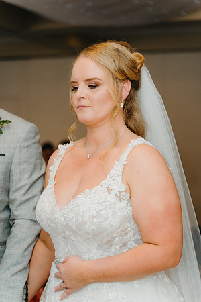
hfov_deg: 18.2
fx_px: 628
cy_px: 151
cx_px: 100
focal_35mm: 75
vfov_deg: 27.0
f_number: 2.8
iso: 800
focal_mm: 75
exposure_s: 1/160
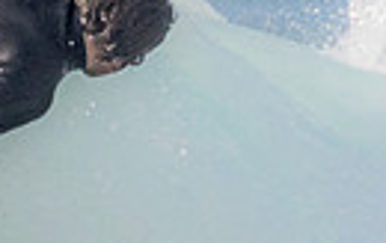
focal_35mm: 4906
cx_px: 577
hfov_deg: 0.4
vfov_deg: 0.3
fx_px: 51744
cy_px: 354
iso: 1400
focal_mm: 800
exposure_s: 1/2000
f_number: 11
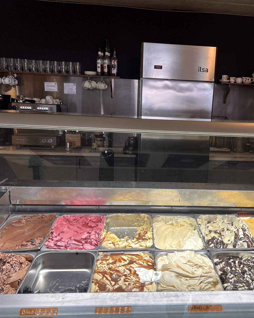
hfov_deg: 42.8
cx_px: 169
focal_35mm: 34
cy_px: 159
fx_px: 320
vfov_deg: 52.8
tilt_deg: -9.8
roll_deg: -2.6
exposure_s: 1/100
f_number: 1.5
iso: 80
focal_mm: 5.7
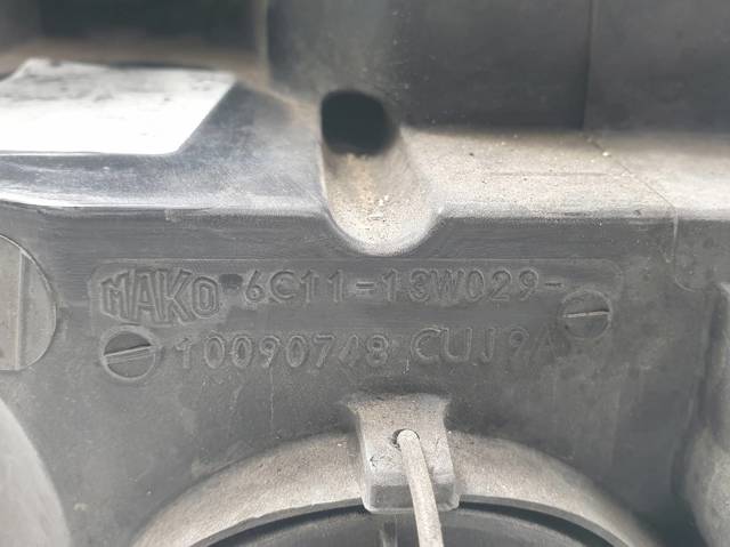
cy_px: 274
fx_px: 548
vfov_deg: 53.0
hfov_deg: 67.3
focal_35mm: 26
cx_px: 365
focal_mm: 4.3
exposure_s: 1/50
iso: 160
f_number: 2.4
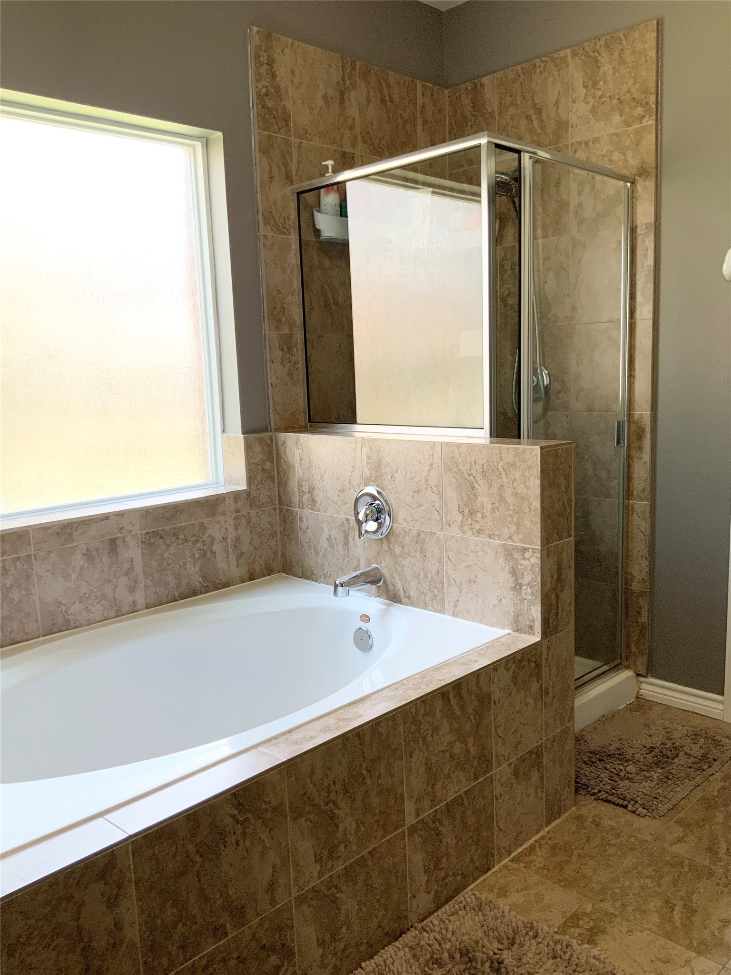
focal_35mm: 29
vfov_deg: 61.7
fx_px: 817
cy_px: 488
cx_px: 366
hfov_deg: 48.2
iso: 40
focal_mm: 3
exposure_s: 1/60
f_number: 1.8
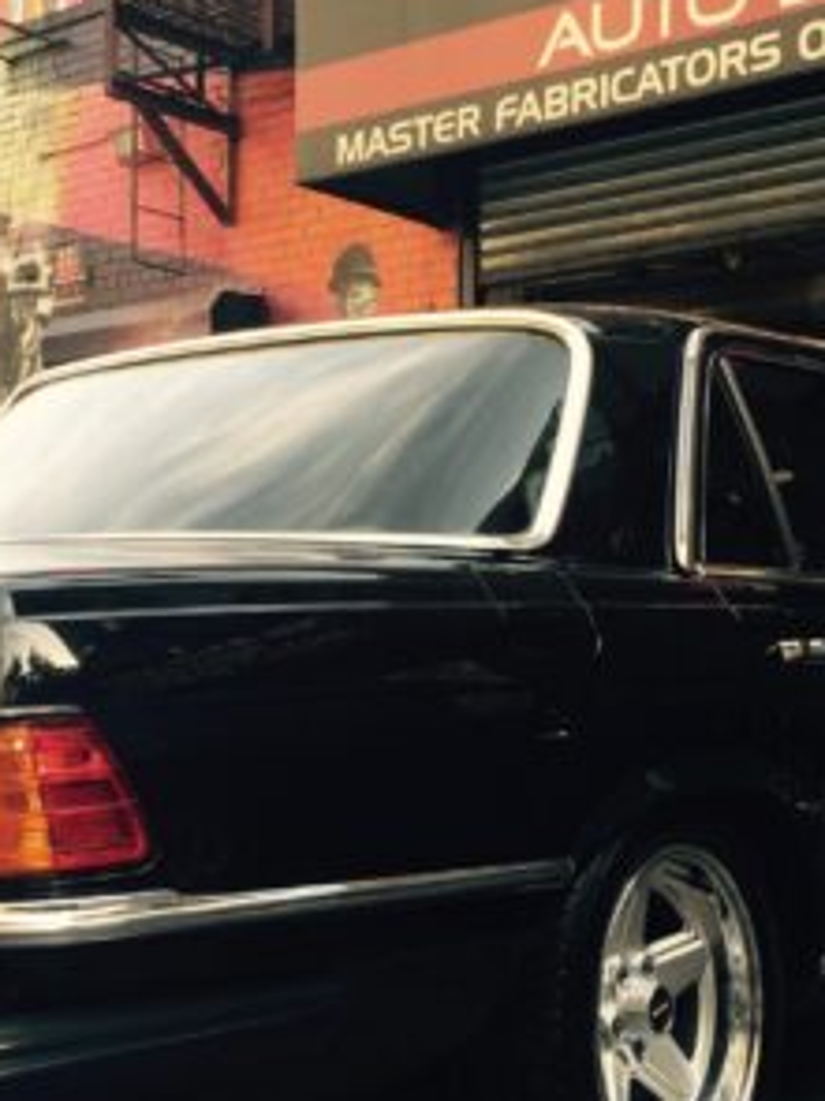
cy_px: 590
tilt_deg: +2.9
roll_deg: -1.5
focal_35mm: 59
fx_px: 1876
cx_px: 332
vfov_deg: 32.7
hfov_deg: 24.8
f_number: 2.2
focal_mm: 4.15
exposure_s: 1/121
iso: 32
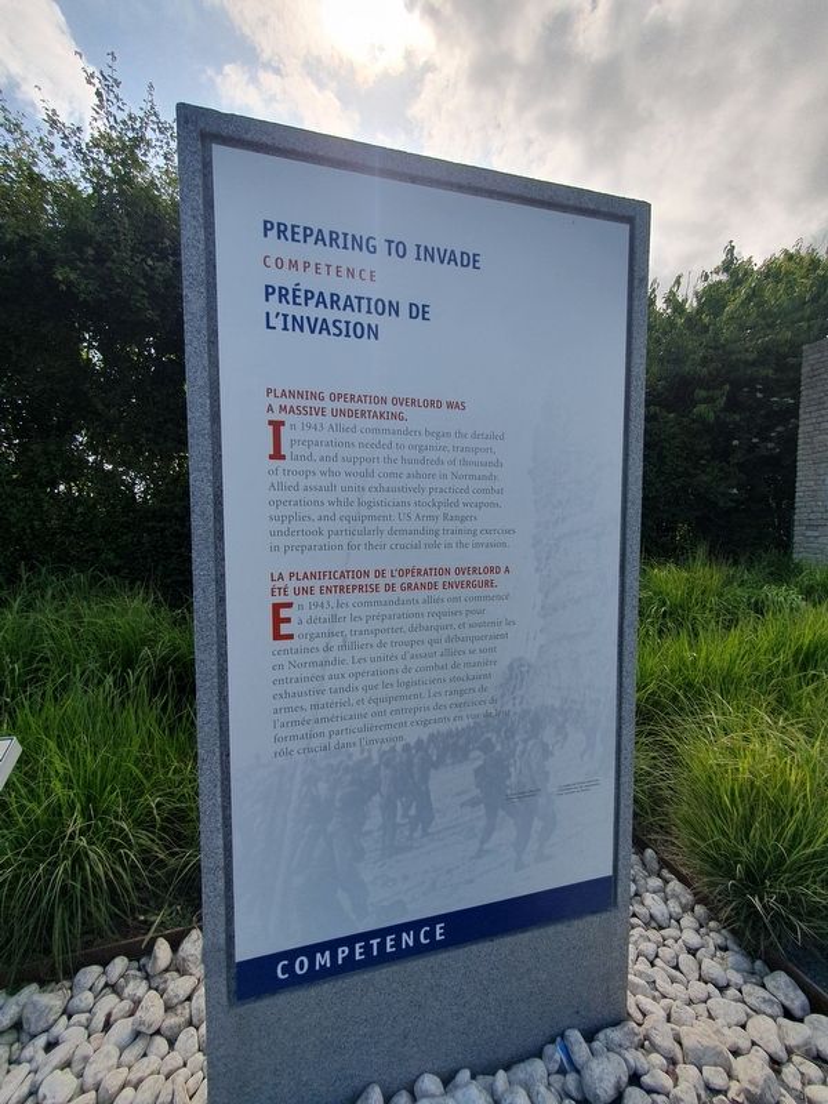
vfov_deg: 106.2
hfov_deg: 89.9
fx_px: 415
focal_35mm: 13
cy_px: 552
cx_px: 414
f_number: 2.2
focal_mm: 1.8
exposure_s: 1/1072
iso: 50
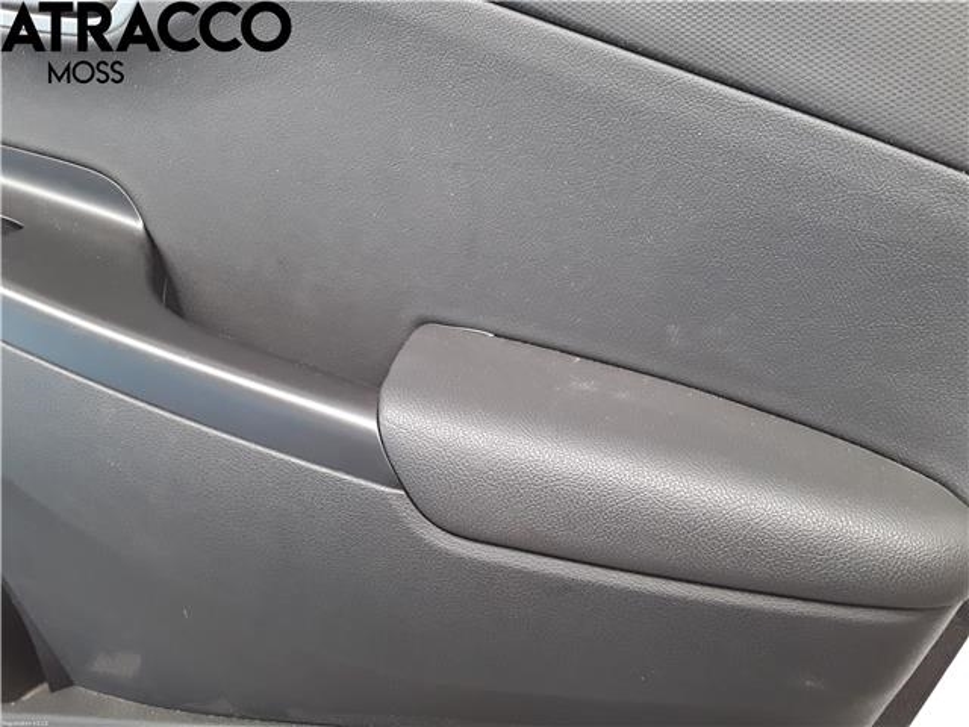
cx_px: 484
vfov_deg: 49.7
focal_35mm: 28
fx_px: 784
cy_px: 364
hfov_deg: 63.4
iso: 100
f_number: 1.9
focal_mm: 2.91
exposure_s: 1/50
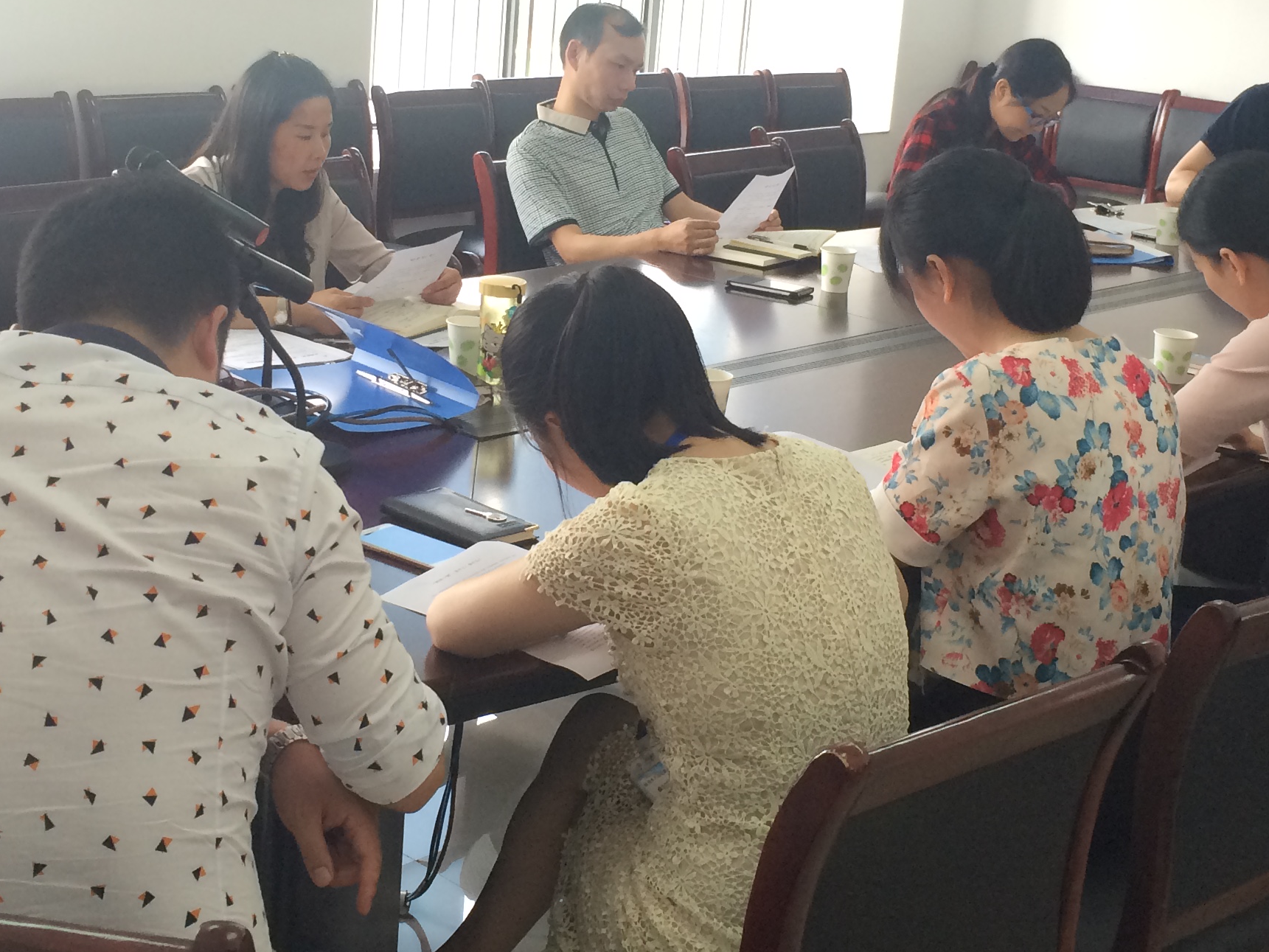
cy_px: 338
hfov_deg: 34.9
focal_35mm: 55
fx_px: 2016
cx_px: 574
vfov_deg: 26.4
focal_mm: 4.15
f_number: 2.2
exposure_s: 1/40
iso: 40
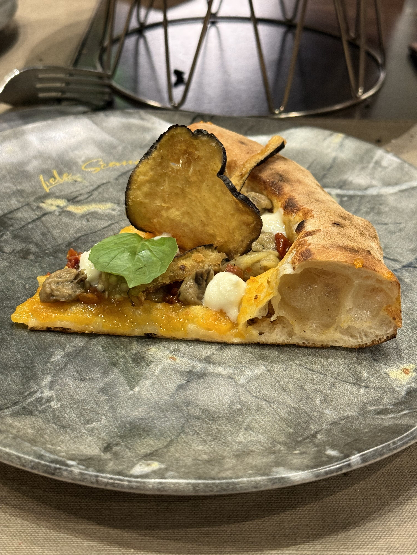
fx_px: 771
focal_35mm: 48
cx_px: 208
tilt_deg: -34.8
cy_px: 278
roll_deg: -2.4
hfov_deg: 30.3
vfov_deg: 39.7
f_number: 1.78
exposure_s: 1/50
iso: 200
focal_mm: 6.76
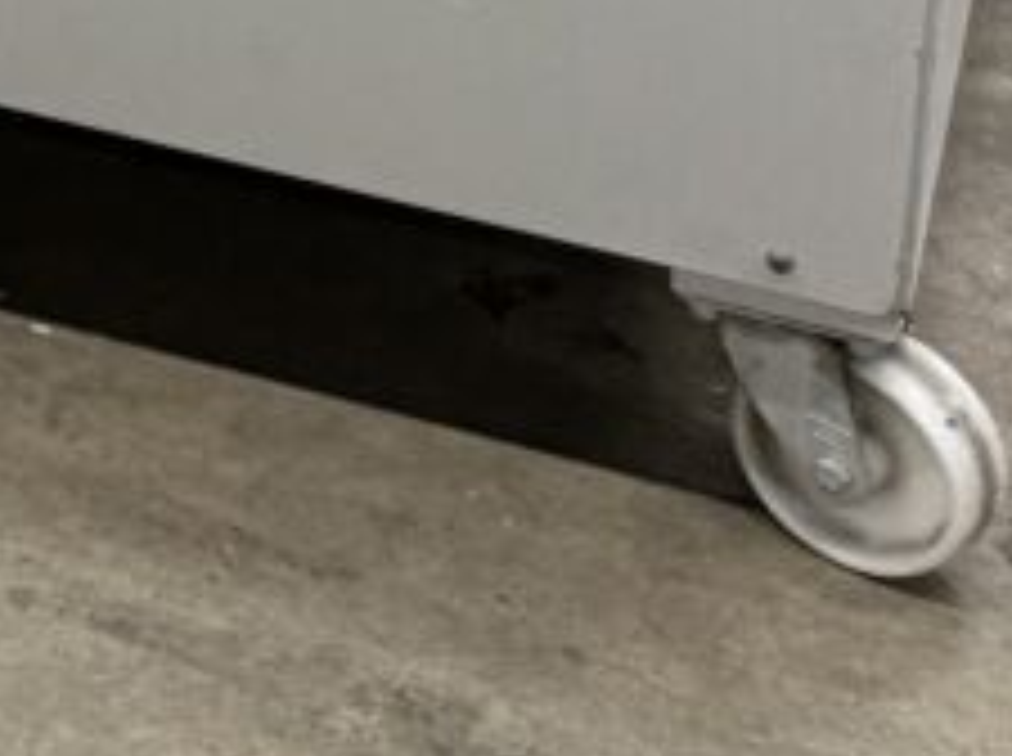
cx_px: -1777
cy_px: -1274
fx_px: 4991
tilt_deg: -15.8
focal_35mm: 171
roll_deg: +4.4
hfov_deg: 9.6
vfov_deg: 7.8
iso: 200
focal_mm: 6.76
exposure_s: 1/121
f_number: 1.78
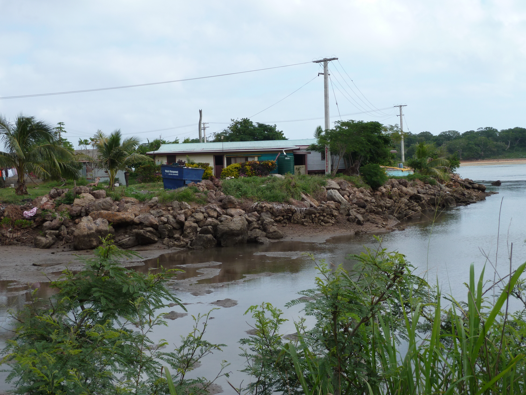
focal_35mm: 49
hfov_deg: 38.9
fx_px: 745
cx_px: 268
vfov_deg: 29.7
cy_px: 194
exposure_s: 1/400
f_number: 4
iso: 80
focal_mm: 7.9
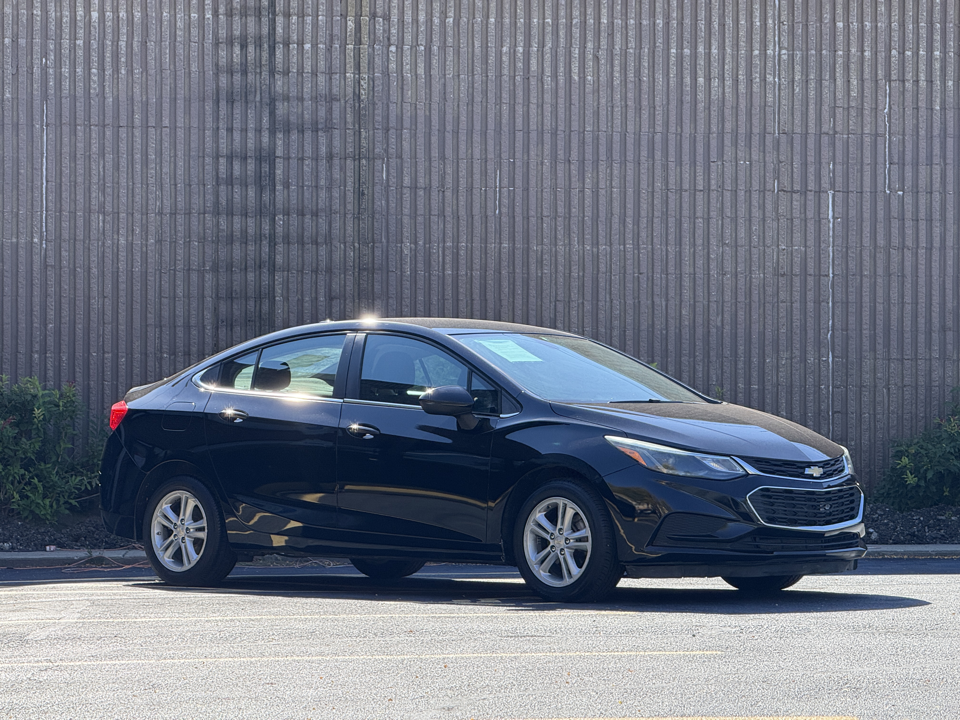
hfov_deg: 16.4
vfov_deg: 12.3
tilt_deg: +1.1
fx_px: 3328
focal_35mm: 120
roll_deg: -0.2
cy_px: 360
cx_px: 480
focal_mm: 15.66
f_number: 2.8
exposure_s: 1/541
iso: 64
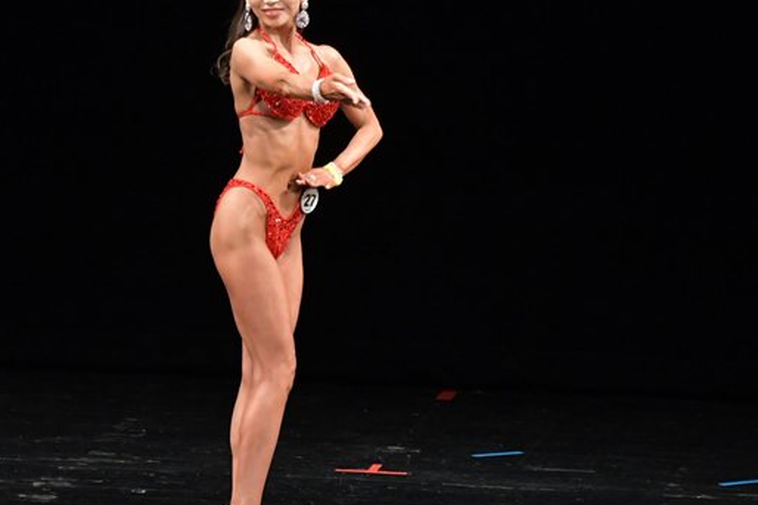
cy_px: 269
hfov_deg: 4.8
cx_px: 353
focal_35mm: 430
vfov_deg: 3.2
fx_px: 9048
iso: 3200
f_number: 5.6
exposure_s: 1/400
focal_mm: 190
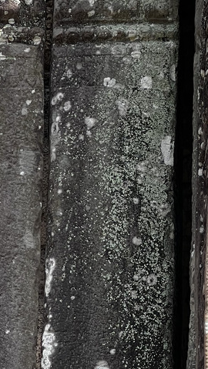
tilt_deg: +25.6
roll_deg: -0.6
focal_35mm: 210
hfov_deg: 5.8
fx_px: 2056
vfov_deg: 10.3
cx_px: 251
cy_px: 172
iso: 32
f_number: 2.8
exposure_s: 1/206
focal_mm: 9
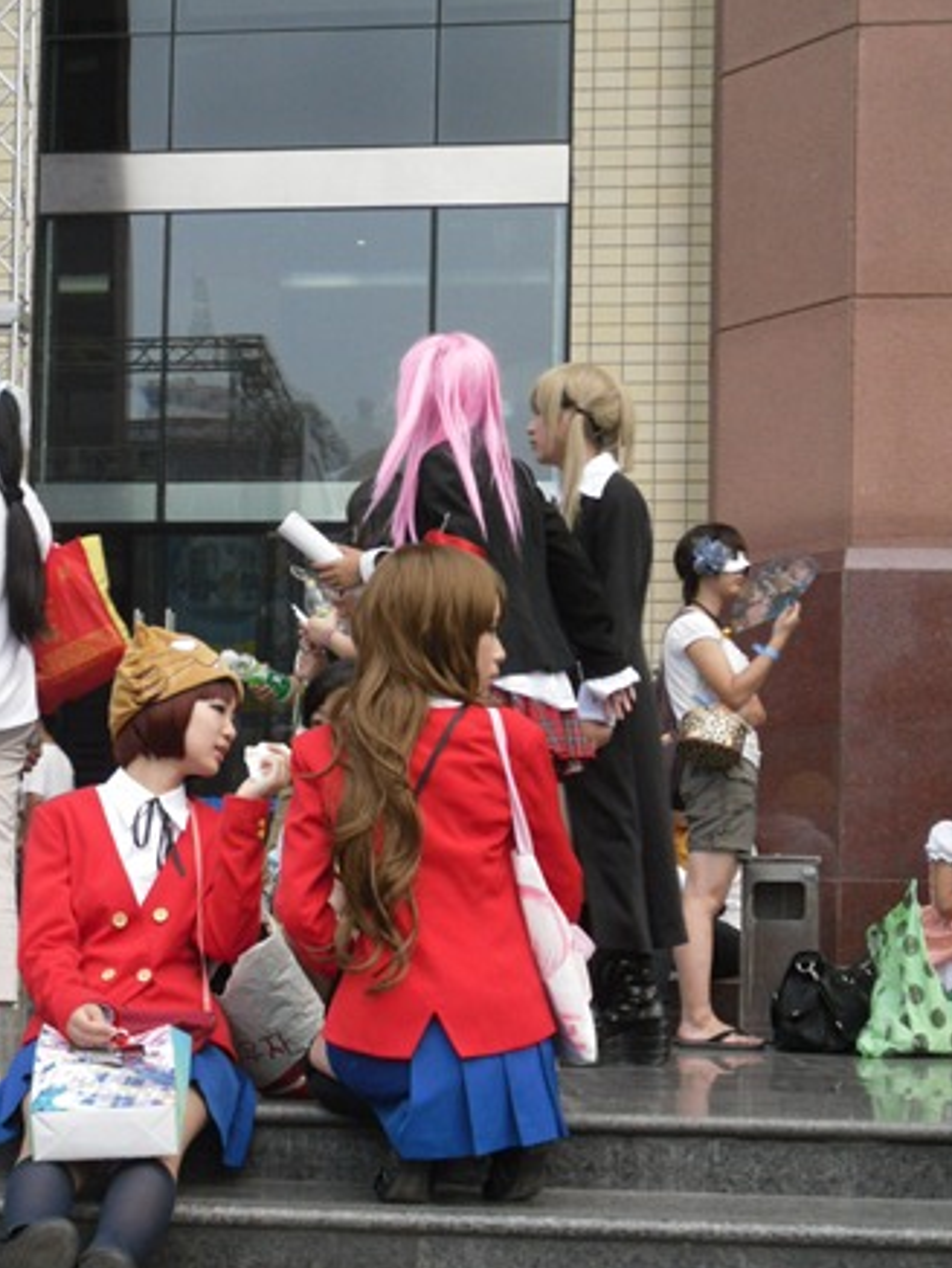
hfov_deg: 17.9
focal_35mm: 82
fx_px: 3005
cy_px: 807
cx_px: 261
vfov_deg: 23.8
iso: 100
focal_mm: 7.88
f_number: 3.8
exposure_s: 1/90
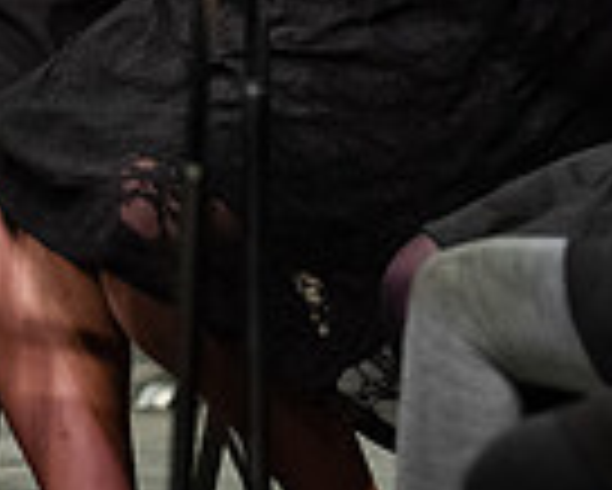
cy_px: -249
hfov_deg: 1.6
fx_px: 21697
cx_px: 346
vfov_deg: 1.3
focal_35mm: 1197
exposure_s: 1/250
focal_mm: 300
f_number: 3.2
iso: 3200
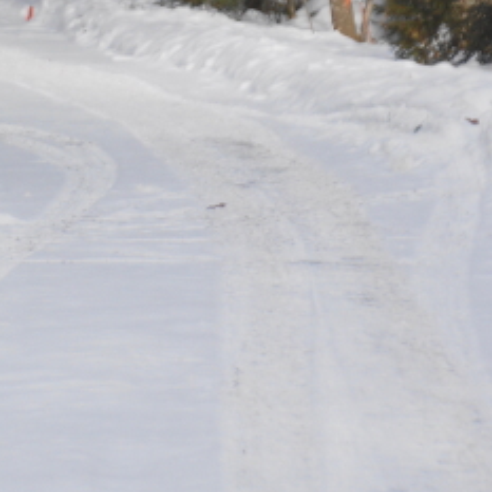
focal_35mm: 466
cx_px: -194
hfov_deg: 3.7
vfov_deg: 3.8
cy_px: 30
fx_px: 7491
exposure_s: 1/160
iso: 125
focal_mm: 85
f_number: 5.6
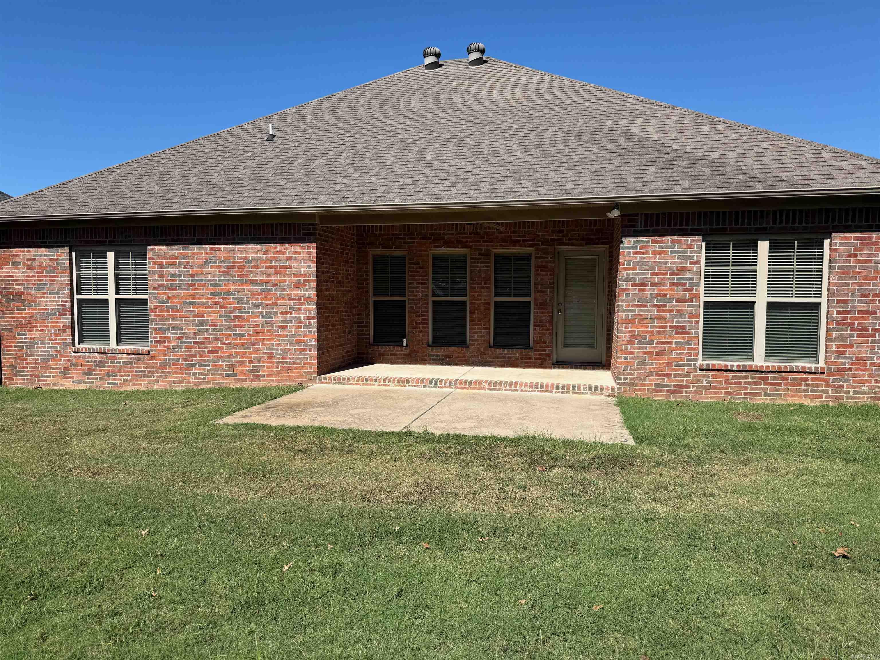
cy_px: 330
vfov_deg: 56.8
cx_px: 440
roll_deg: +0.7
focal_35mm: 24
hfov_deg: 71.6
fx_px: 610
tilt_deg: -2.1
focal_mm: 6.76
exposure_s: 1/4405
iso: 80
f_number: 1.78
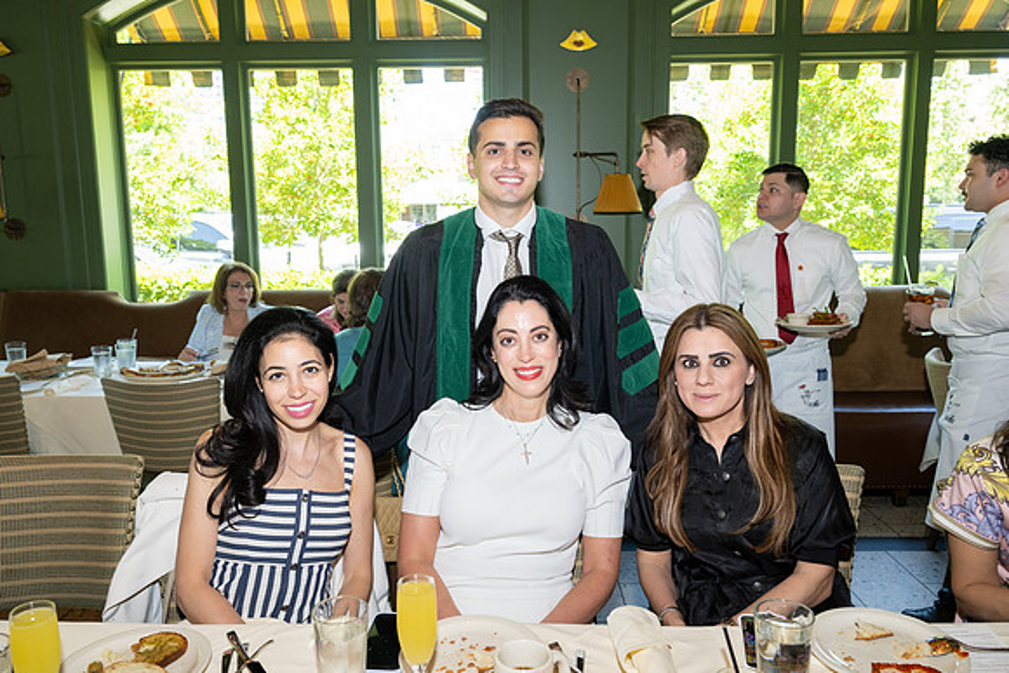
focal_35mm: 27
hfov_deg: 67.4
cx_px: 504
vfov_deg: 48.0
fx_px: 757
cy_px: 336
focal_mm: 27
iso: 800
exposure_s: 1/80
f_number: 5.6
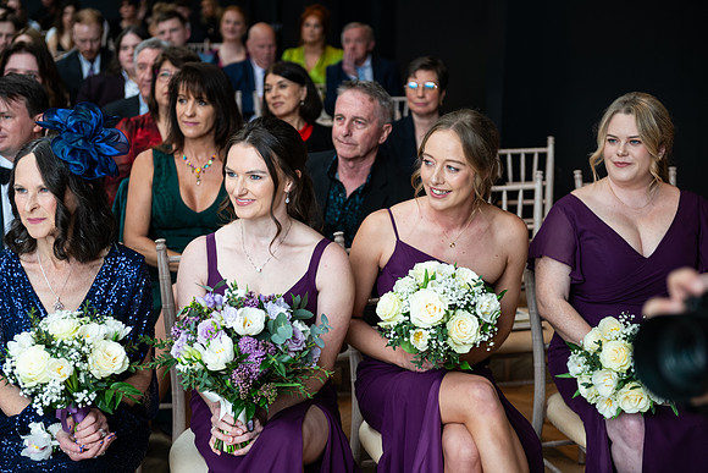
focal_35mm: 62
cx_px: 354
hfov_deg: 32.4
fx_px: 1220
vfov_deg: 21.9
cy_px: 236
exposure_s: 1/200
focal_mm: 62
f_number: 3.5
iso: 400
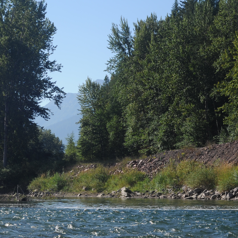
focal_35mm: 108
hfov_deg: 15.9
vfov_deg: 16.1
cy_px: 79
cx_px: 23
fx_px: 840
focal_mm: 50
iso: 200
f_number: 9
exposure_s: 1/400
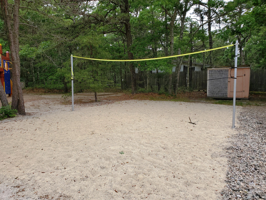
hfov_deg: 67.3
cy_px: 100
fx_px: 200
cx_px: 133
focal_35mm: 26
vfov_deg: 53.1
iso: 50
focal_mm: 4.3
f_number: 2.4
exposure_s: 1/617
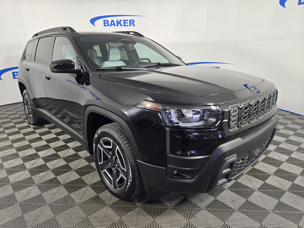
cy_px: 114
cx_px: 152
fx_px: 202
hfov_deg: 73.9
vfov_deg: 58.9
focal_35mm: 23
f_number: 1.8
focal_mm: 5.4
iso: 100
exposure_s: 1/120
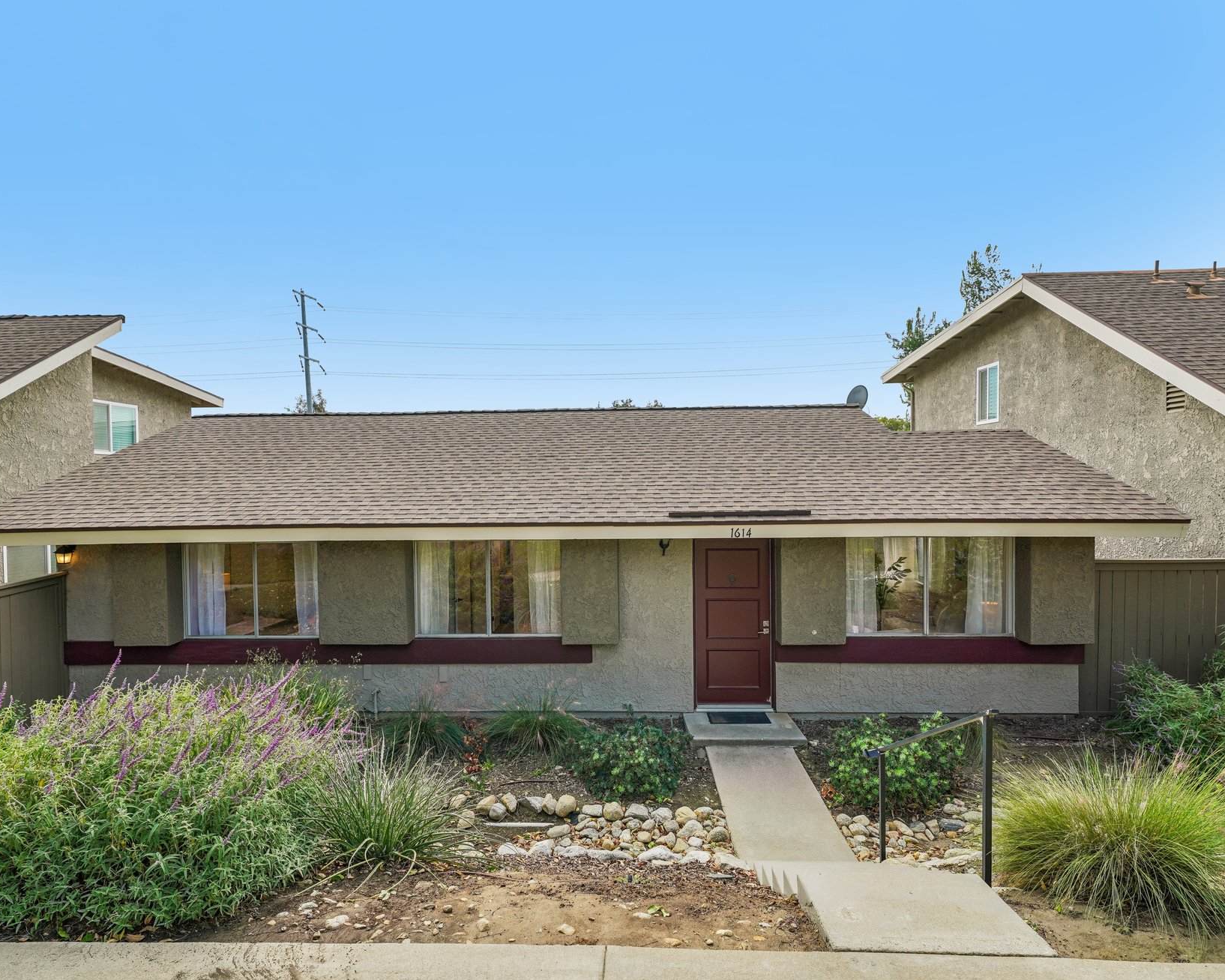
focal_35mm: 20
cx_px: 602
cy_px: 499
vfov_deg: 68.1
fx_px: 725
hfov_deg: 80.4
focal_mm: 17
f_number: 8
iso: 100
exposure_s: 1/125
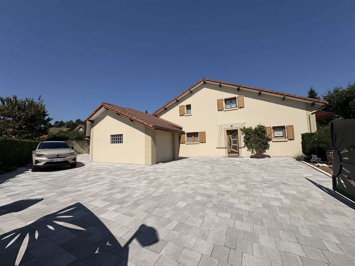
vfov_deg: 85.7
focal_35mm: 14
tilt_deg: +5.6
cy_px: 133
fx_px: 144
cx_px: 178
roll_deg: +1.0
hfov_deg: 102.1
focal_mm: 2.22
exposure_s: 1/6135
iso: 50
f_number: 2.2
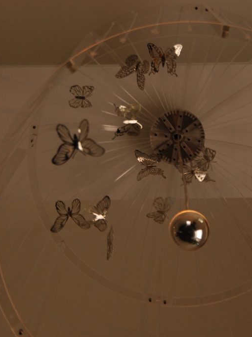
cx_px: 168
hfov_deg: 11.7
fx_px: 1224
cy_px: 168
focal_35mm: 126
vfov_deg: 15.7
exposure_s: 1/10
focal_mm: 58
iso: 500
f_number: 5
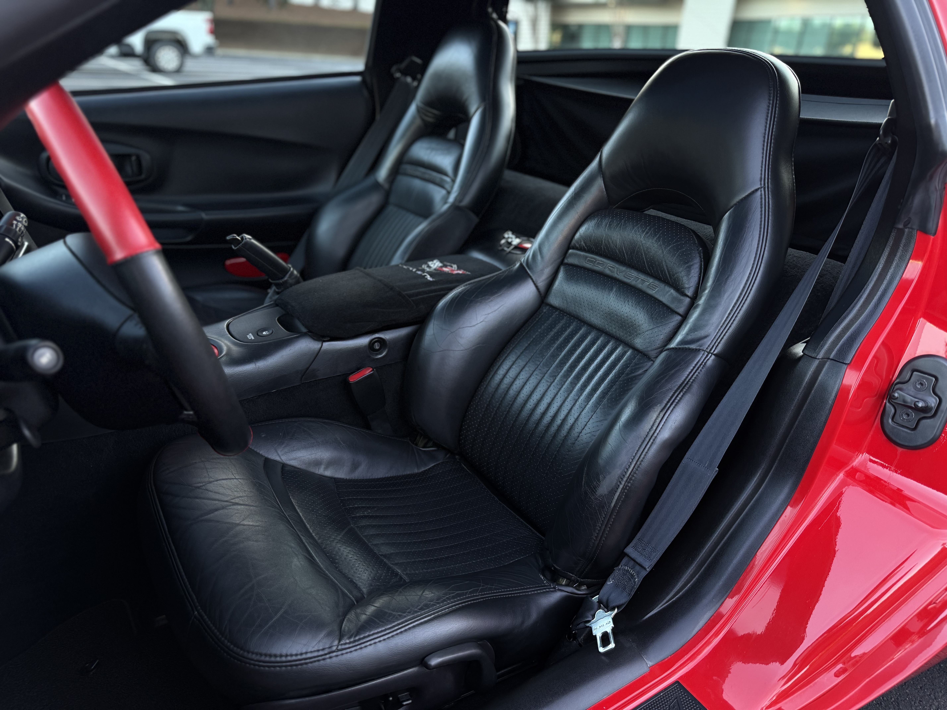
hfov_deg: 71.6
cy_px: 355
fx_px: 657
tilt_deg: -22.7
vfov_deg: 56.8
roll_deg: -4.2
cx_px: 474
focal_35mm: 24
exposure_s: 1/121
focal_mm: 6.76
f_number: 1.78
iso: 125
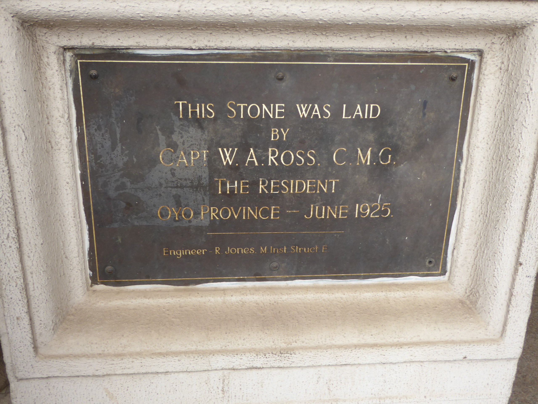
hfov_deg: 47.9
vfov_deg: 36.8
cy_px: 202
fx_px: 606
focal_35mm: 39
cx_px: 269
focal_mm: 6.7
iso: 80
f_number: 3.7
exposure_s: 1/60
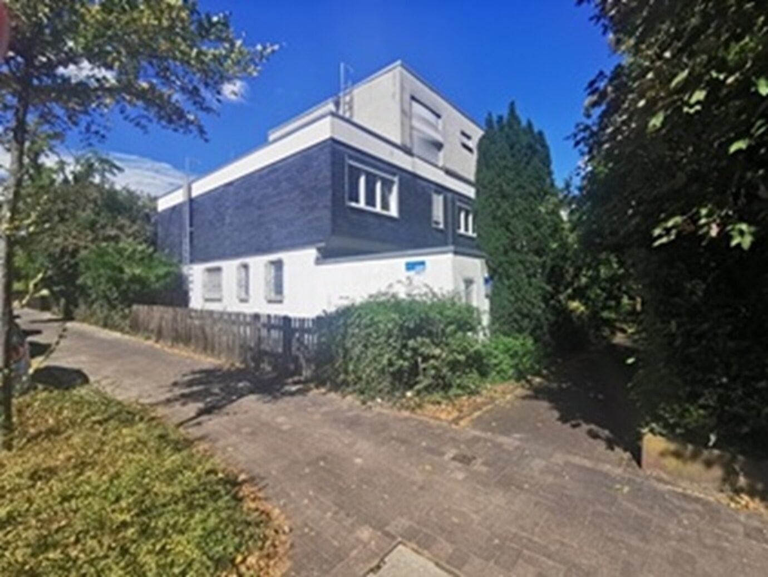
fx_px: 355
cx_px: 384
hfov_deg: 94.5
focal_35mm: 16
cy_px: 288
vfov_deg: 78.1
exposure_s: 1/1377
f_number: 2.2
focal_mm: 2.35
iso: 50
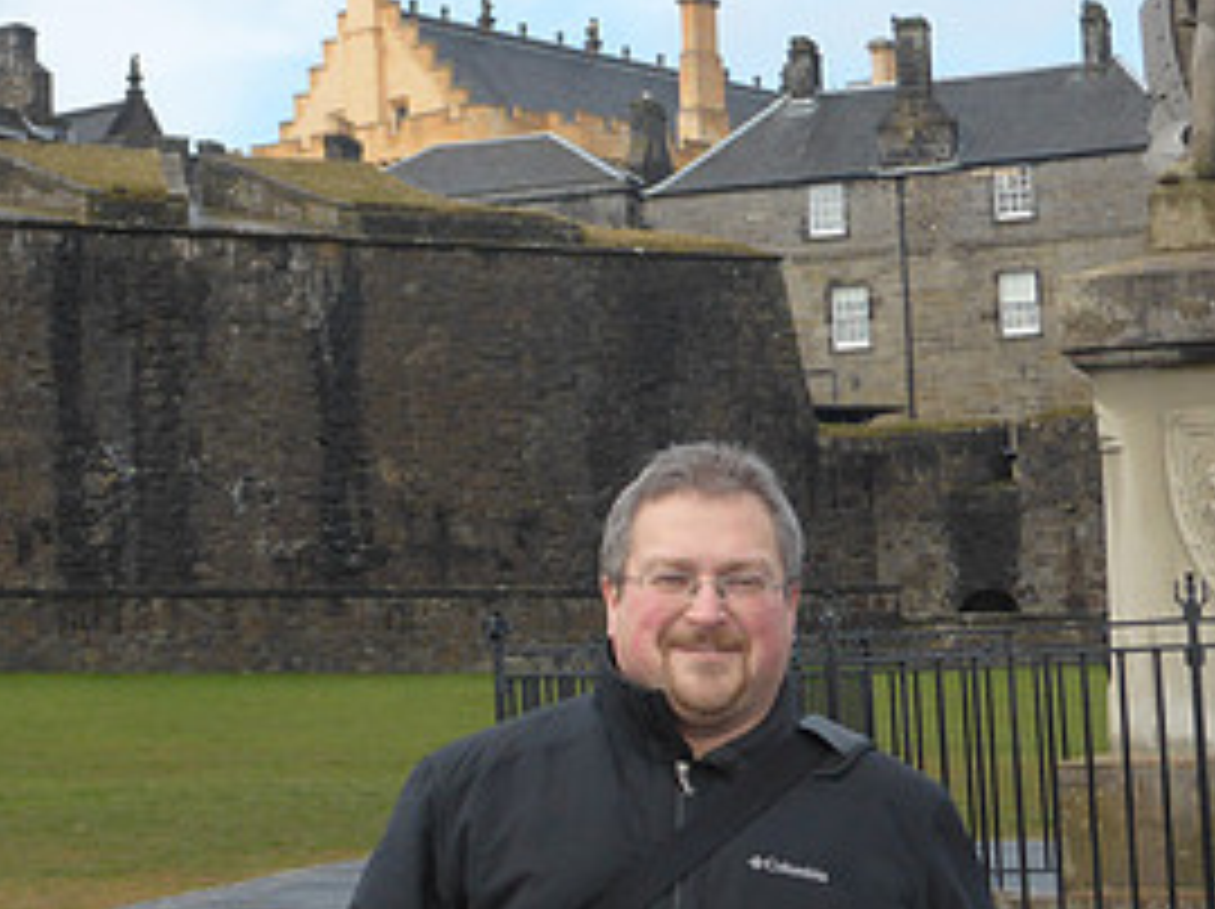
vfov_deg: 17.1
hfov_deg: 22.7
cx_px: 432
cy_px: 272
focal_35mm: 86
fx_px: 3016
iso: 100
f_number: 3.9
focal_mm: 6.9
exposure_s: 1/800
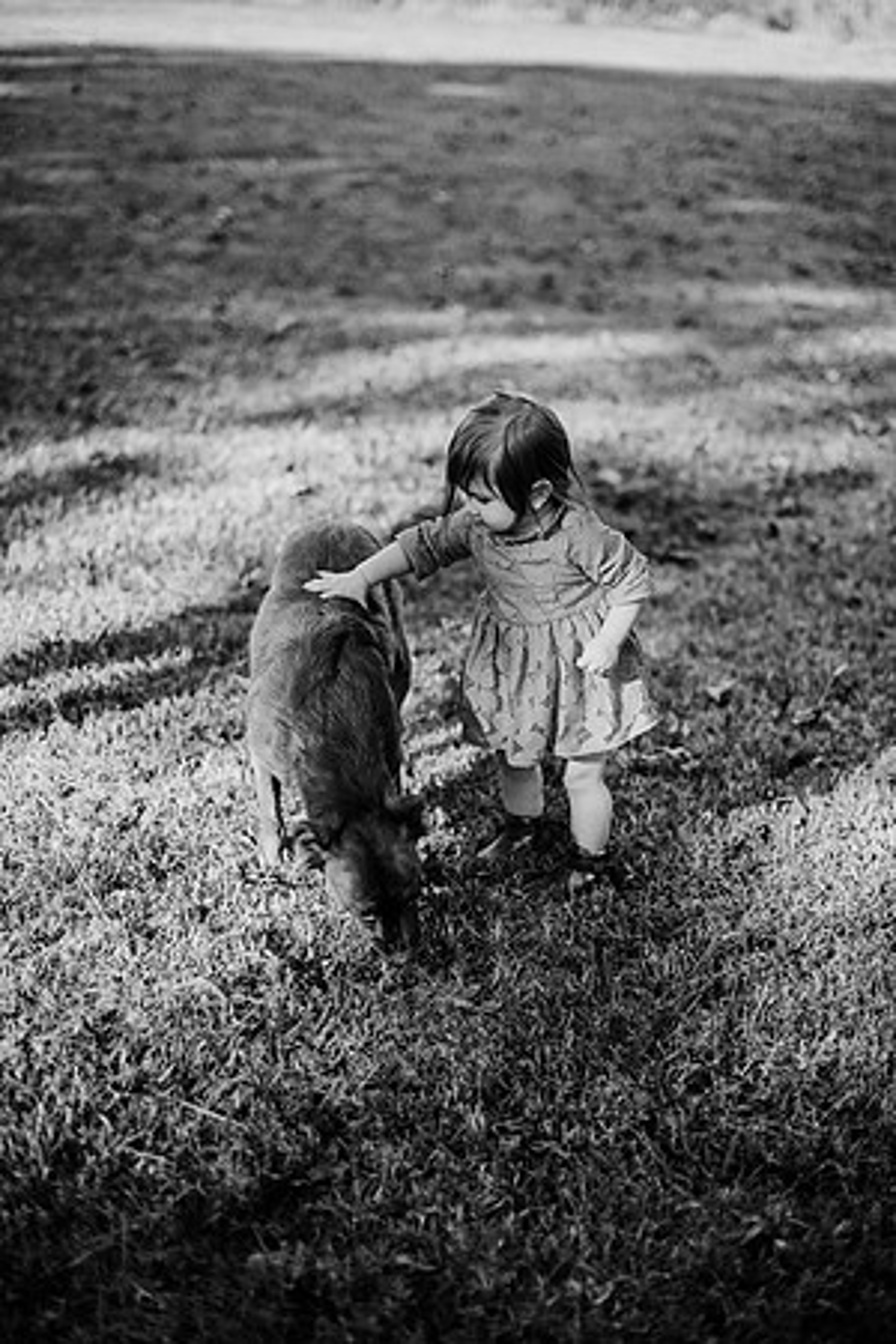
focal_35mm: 50
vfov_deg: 39.6
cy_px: 672
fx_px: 1867
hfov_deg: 27.0
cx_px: 448
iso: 160
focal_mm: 50
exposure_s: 1/1000
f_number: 2
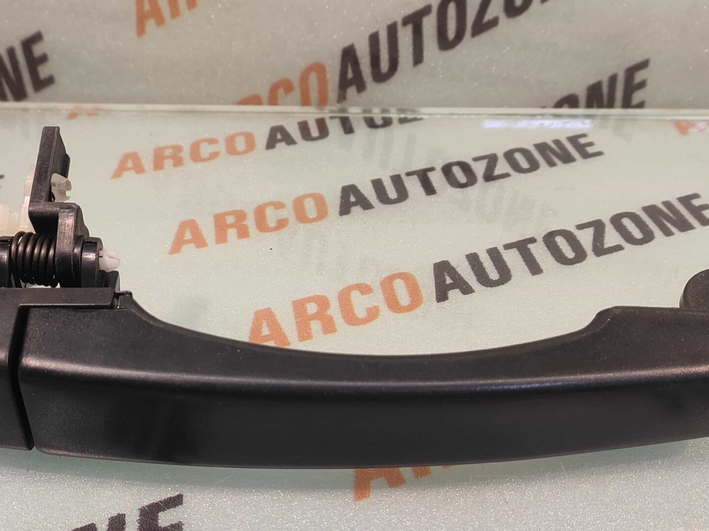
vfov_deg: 45.7
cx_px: 314
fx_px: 614
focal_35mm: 30
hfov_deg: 59.8
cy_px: 372
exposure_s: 1/50
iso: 298
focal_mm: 4.74
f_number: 1.79
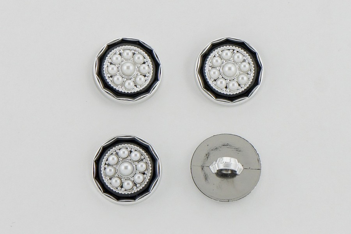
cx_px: 176
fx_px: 804
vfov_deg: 16.6
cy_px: 117
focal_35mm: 82
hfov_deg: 24.6
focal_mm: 55
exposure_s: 1/250
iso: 200
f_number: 9
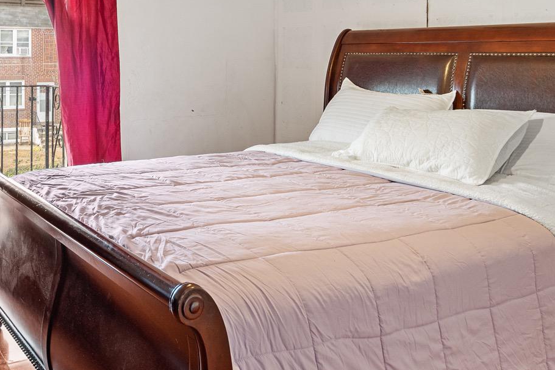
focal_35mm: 36
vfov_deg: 35.9
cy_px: 87
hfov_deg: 49.8
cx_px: 107
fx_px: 555
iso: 250
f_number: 8
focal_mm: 16
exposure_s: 1/2
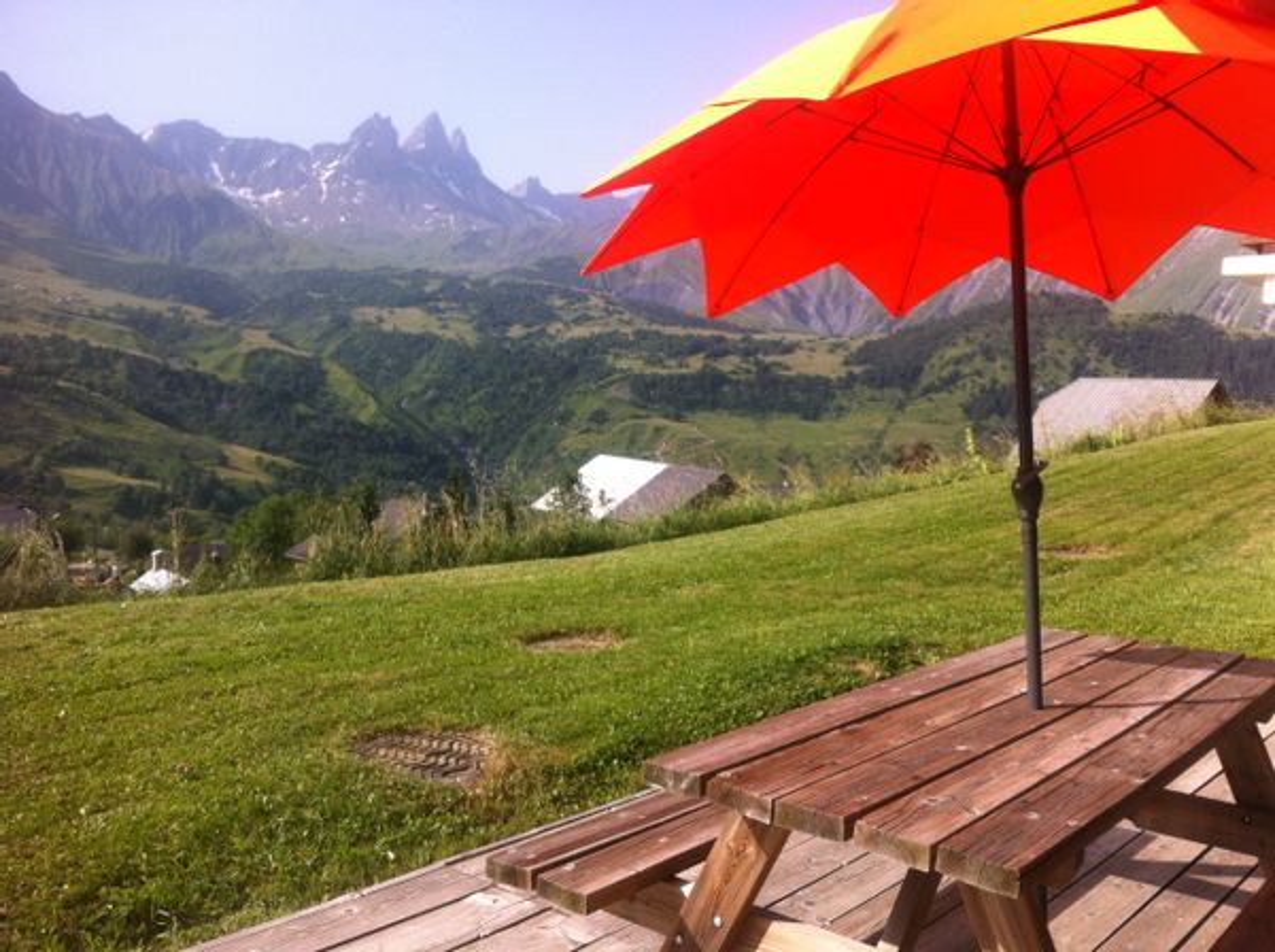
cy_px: 476
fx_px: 1287
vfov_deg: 40.6
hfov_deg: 52.7
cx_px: 638
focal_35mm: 35
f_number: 2.8
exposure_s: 1/736
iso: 80
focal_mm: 3.85
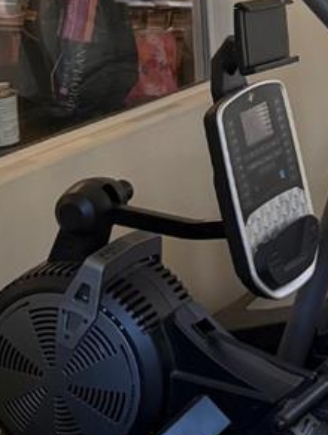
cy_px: -1
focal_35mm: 123
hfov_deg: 10.9
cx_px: 675
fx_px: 1549
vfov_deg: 15.7
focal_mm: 6.76
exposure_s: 1/94
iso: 200
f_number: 1.78
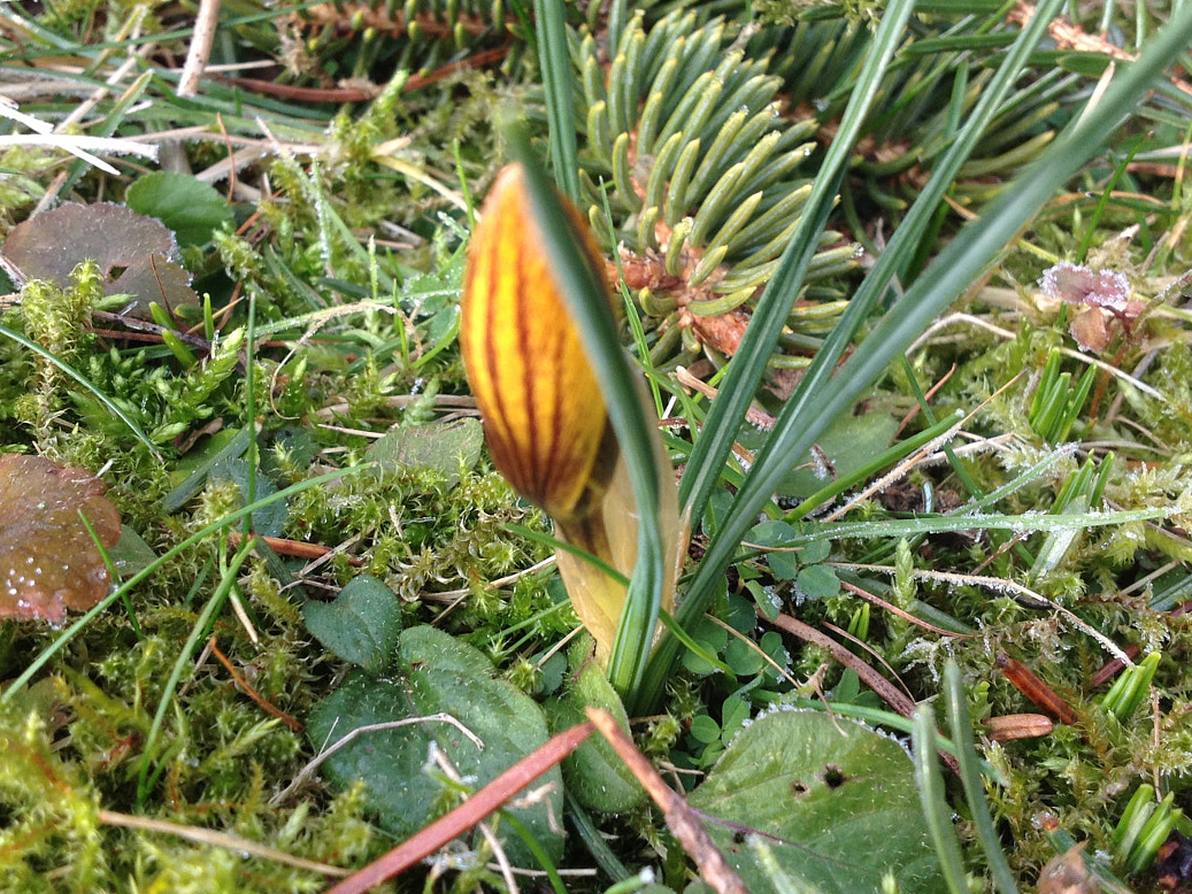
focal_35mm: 54
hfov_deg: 35.5
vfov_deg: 27.0
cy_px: 365
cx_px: 593
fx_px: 1860
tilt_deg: -49.5
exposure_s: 1/167
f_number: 2.4
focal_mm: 4.28
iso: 50
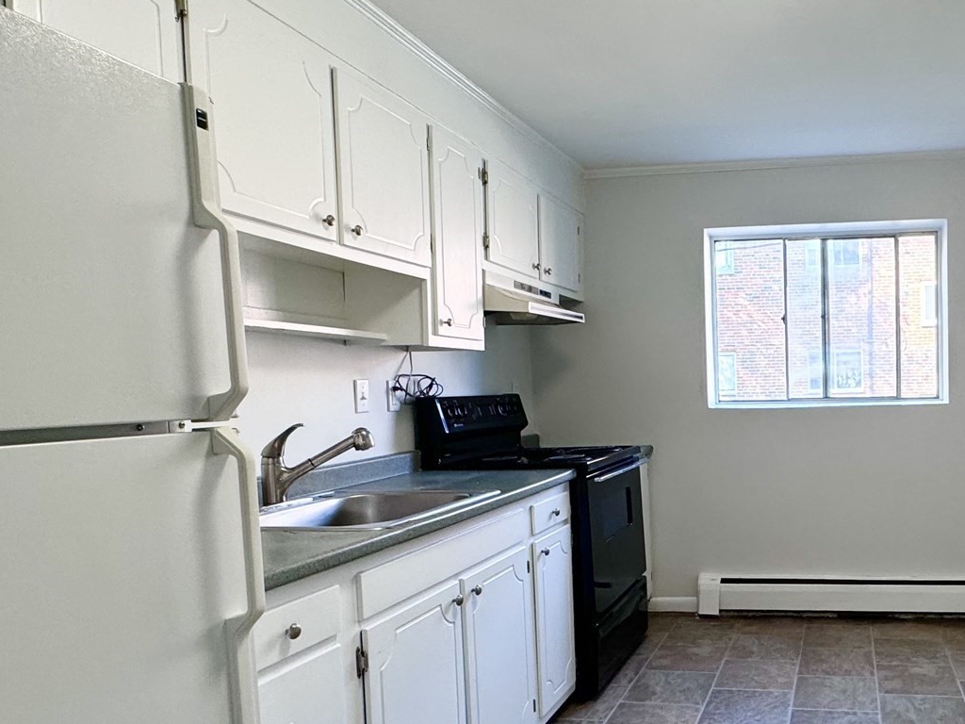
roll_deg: +1.8
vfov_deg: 49.5
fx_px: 781
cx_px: 758
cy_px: 430
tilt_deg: -3.9
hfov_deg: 59.0
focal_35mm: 28
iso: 160
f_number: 2.2
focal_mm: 2.22
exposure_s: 1/120
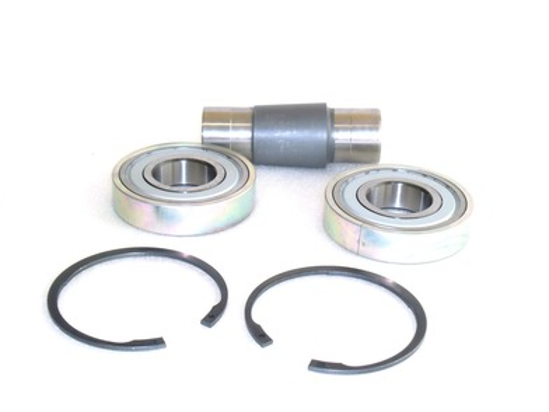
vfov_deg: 24.0
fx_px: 967
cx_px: 277
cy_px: 200
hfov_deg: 31.7
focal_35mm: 61
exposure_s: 1/125
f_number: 3.7
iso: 64
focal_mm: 9.3
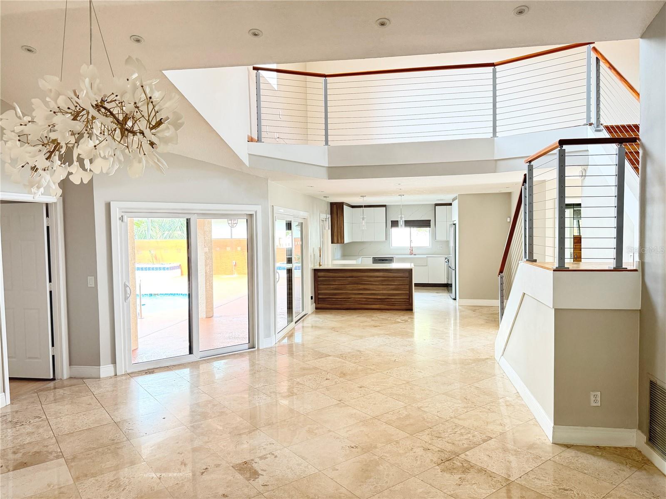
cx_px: 333
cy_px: 250
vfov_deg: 56.8
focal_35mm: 24
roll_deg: +0.6
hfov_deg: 71.6
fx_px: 462
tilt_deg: -2.6
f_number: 1.78
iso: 250
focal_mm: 6.76
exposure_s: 1/60
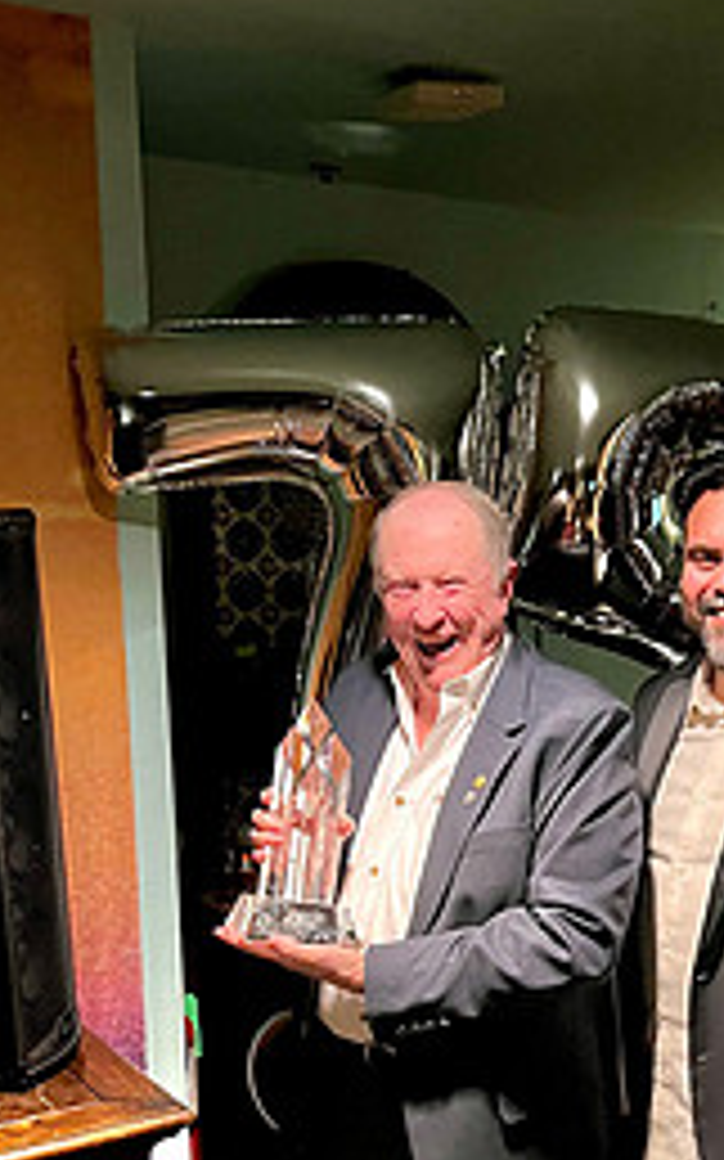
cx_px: 564
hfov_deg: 26.4
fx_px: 1517
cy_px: 881
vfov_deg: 40.6
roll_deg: -0.6
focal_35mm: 48
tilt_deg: -13.7
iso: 400
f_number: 1.5
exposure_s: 1/40
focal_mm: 5.7
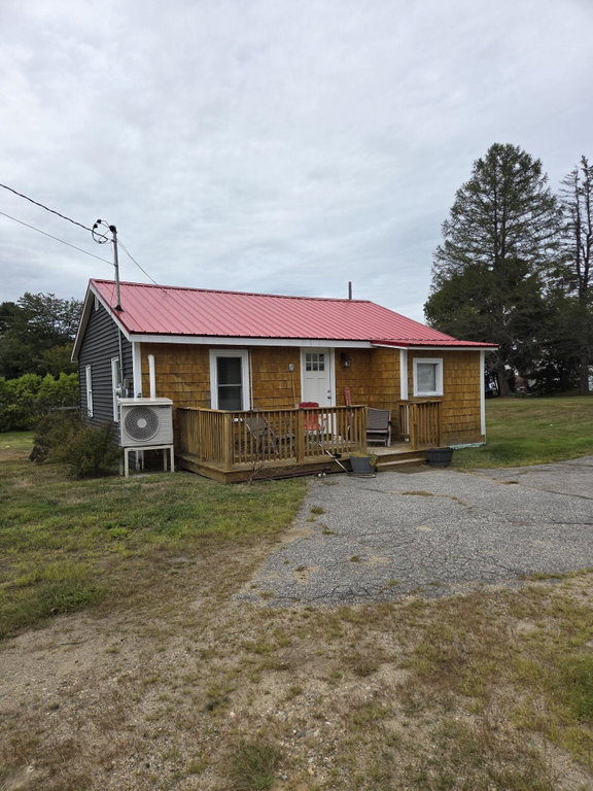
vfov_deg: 73.9
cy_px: 396
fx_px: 525
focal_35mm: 23
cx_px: 296
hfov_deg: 58.9
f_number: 1.8
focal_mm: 5.4
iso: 80
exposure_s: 1/4274
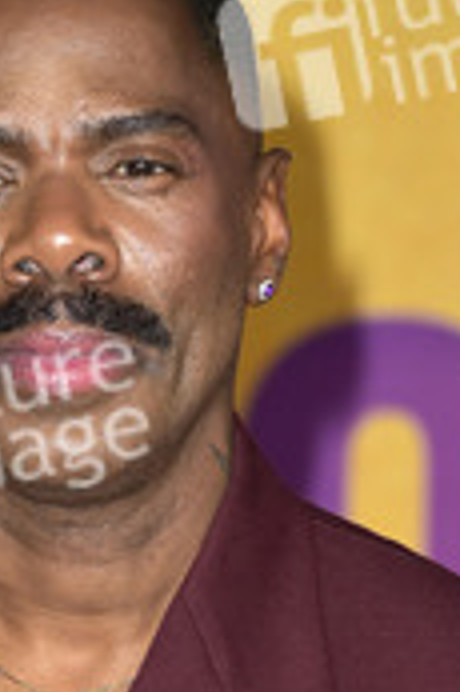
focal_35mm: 394
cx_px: 62
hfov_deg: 3.5
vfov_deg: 5.2
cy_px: 636
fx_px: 7566
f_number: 6.3
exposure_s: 1/250
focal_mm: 170
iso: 320
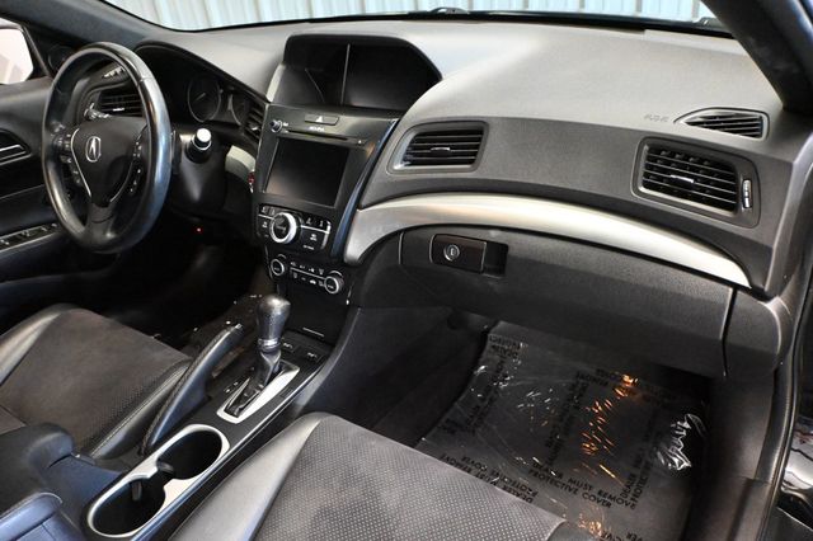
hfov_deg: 63.2
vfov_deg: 44.6
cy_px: 270
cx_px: 406
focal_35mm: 29
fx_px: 660
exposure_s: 1/60
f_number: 3.8
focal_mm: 19.5
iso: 11400
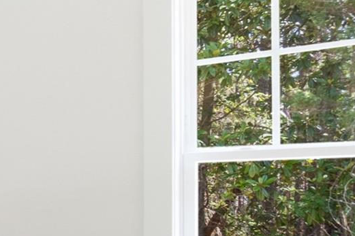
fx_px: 582
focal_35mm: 59
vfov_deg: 22.6
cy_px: 198
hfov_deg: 19.8
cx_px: -340
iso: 2500
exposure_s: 1/30
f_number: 7.1
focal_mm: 10
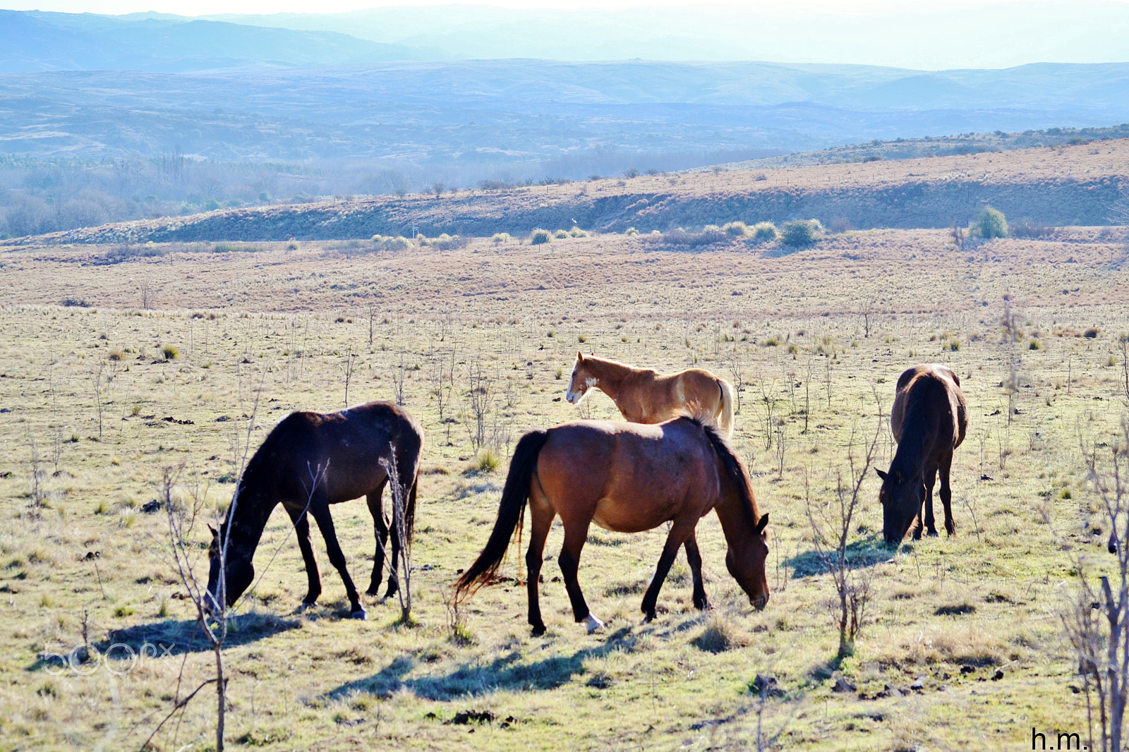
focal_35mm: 93
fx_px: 2916
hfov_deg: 21.9
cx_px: 564
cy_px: 376
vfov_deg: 14.7
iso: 200
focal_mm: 62
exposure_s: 1/500
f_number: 5.6
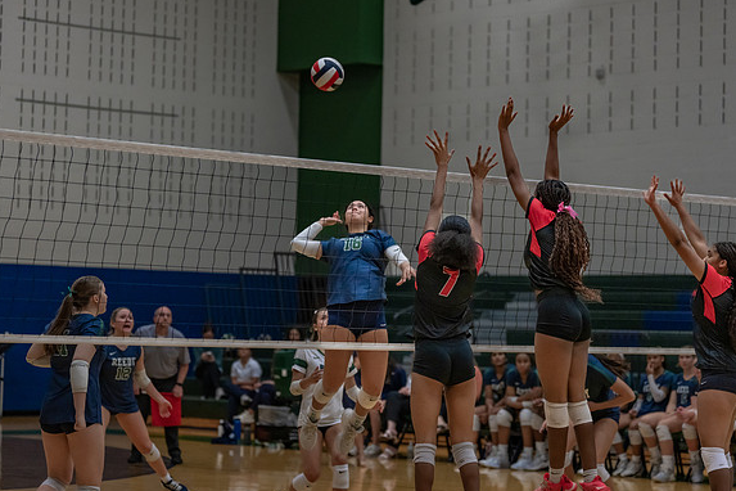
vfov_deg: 13.3
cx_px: 366
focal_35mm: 103
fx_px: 2106
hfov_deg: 19.8
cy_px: 239
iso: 2500
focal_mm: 95
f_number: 2.8
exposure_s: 1/1000
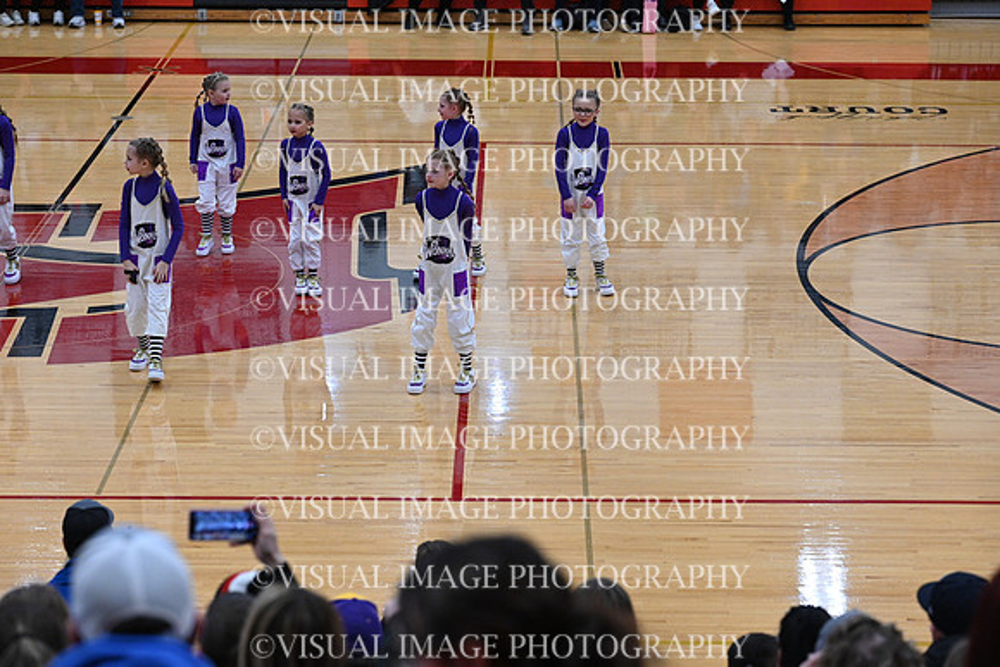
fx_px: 2695
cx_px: 500
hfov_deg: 21.0
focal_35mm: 97
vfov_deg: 14.1
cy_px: 334
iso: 4000
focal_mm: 97
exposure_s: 1/400
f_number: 4
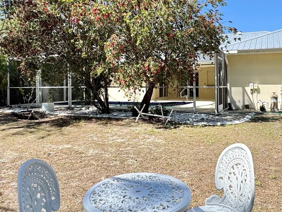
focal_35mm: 32
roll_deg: +0.1
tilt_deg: +0.8
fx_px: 261
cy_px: 88
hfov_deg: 56.5
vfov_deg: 44.0
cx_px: 166
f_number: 2.2
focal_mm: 2.22
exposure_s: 1/1346
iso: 40
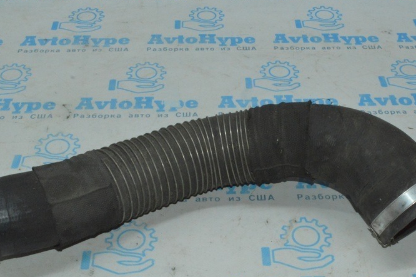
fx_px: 693
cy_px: 155
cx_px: 217
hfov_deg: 33.4
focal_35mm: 60
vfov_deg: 22.6
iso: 3200
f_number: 25
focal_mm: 26
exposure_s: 1/40
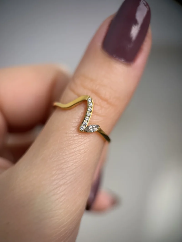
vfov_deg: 71.6
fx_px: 168
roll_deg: -3.2
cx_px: 91
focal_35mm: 24
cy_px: 121
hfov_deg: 56.8
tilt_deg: -34.5
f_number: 1.78
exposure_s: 1/246
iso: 64
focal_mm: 6.76
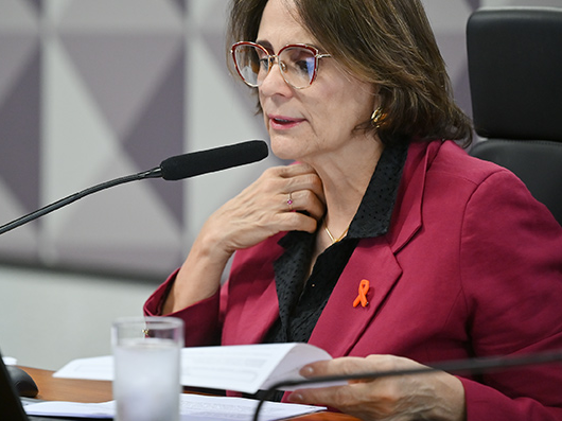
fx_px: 4171
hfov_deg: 7.7
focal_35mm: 257
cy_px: 175
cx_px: 172
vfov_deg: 5.8
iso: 1250
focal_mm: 165
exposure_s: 1/320
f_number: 2.8
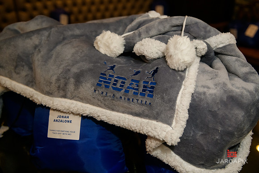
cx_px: 130
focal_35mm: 35
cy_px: 86
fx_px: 252
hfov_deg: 54.4
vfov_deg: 37.9
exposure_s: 1/125
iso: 1600
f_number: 3.2
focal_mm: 35
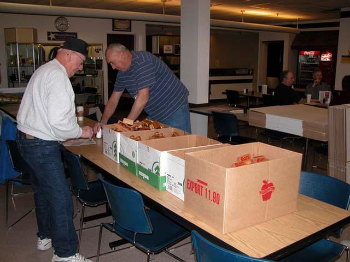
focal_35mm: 34
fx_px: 344
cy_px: 131
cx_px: 175
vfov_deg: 41.8
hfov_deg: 54.0
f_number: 2.8
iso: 100
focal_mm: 8.9
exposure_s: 1/60
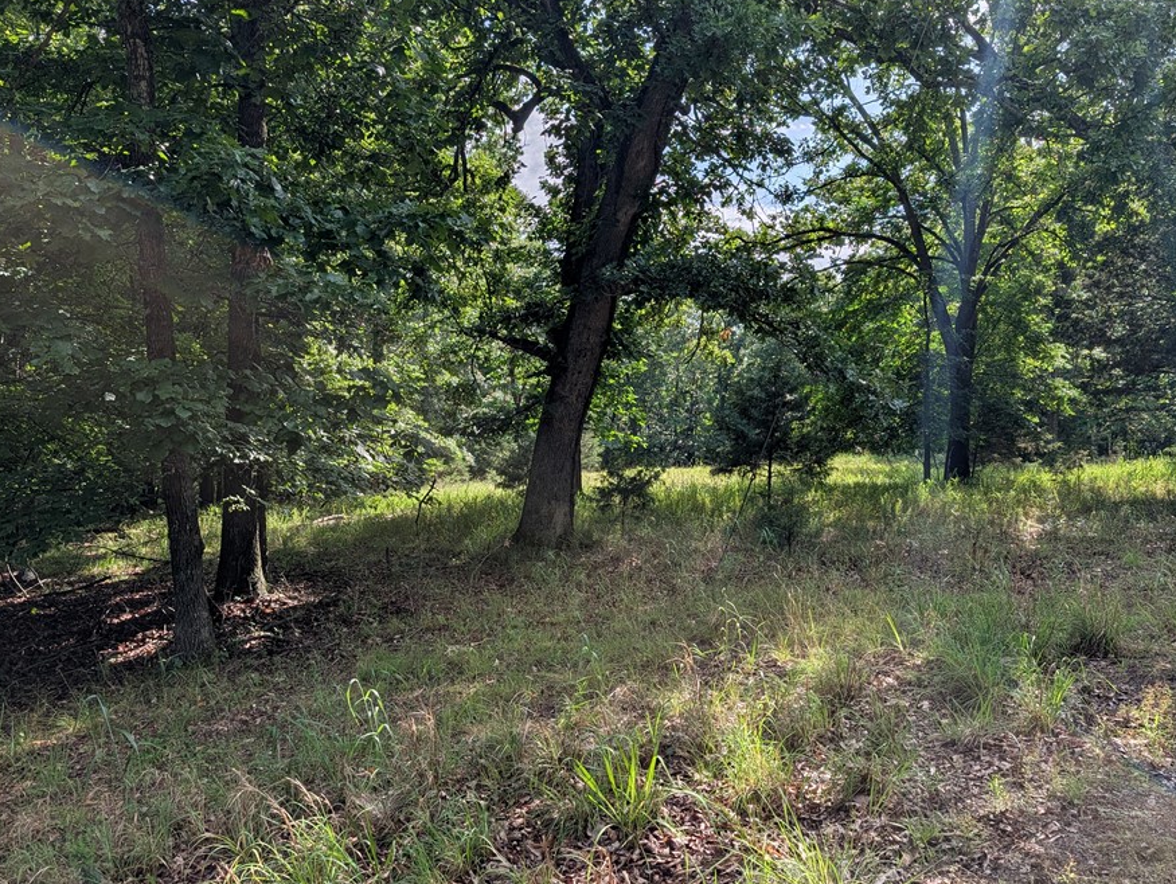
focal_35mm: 28
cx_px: 545
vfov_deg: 49.8
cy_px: 477
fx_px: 952
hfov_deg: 63.3
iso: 20
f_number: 1.68
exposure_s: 1/6579
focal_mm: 6.9
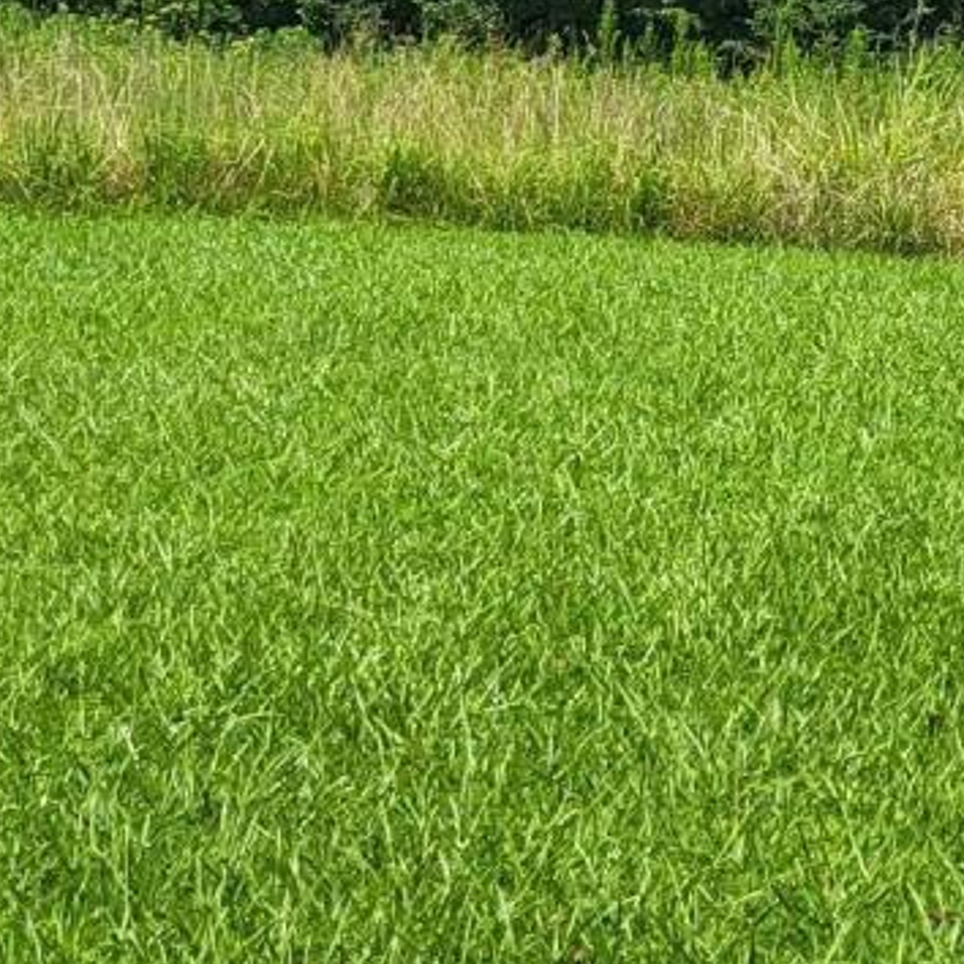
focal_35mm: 120
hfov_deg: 14.4
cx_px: 782
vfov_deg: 14.1
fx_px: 3781
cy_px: -210
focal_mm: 5
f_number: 1.8
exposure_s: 1/2701
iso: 40
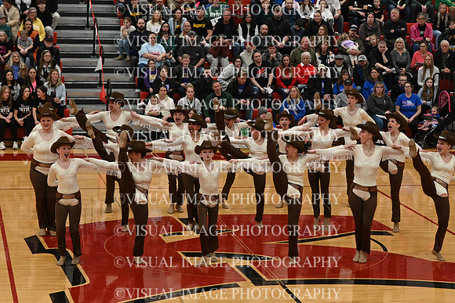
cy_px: 152
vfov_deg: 13.0
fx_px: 1327
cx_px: 228
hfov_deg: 19.5
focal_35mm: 105
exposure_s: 1/400
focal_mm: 70
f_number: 4
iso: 3200
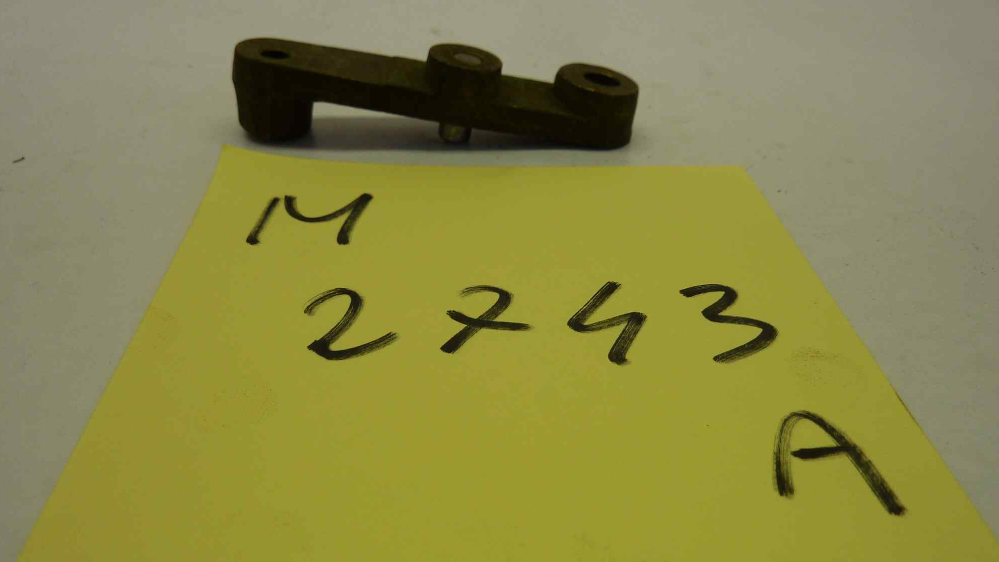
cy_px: 345
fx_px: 742
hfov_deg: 67.9
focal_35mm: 28
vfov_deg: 41.3
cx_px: 503
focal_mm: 4.1
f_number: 3.3
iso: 80
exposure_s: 1/100
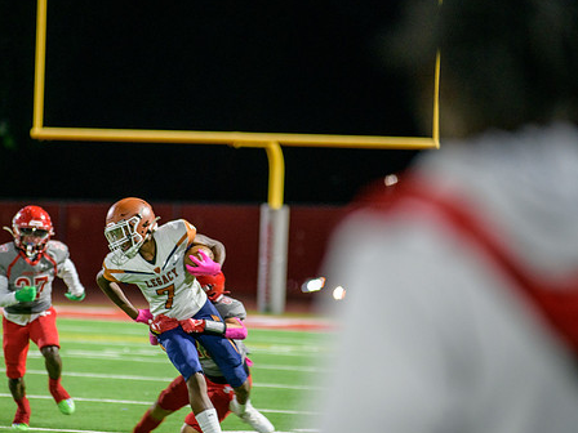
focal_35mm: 249
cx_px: 208
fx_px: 4158
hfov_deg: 7.9
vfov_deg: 6.0
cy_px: 234
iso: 1600
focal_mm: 200
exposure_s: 1/250
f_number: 2.8
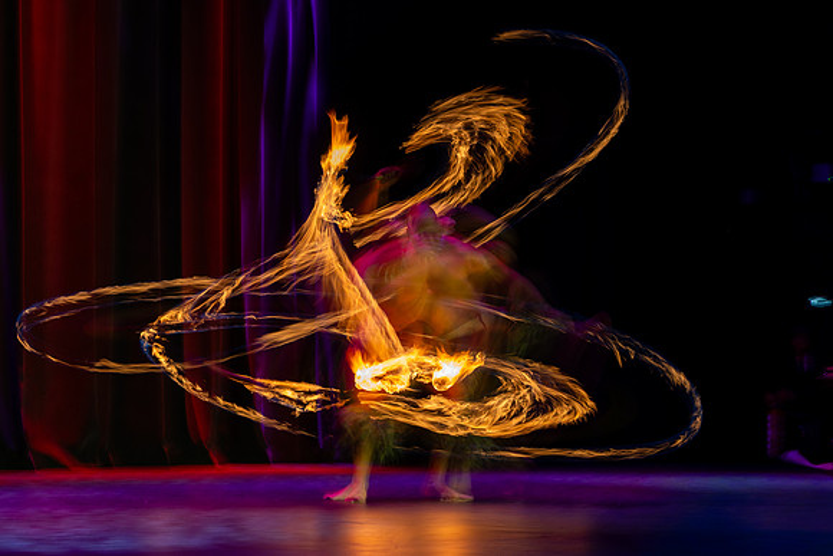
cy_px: 315
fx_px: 2312
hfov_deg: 20.4
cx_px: 416
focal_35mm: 100
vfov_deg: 13.7
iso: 32
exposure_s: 1
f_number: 8
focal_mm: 87
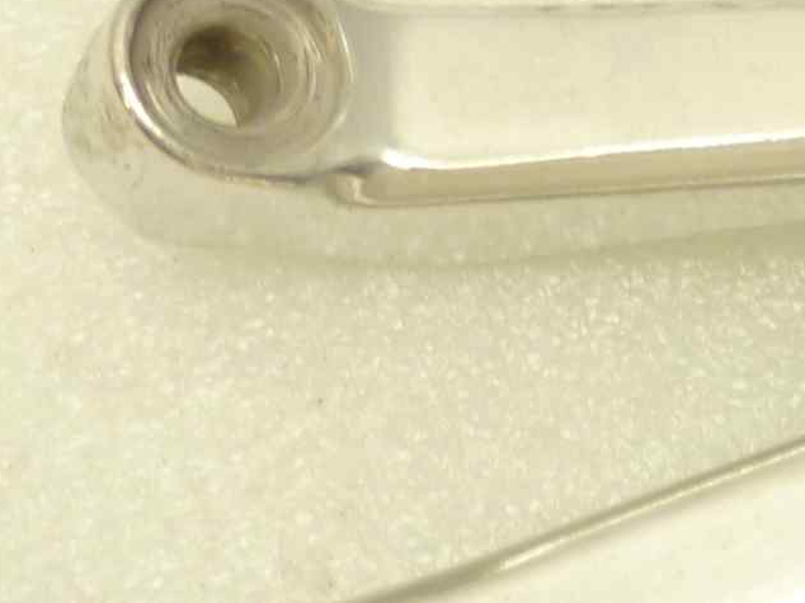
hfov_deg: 18.9
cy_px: -50
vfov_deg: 14.3
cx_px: 814
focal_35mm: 101
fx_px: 2348
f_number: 3.3
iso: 80
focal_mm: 4.1
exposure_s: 1/20
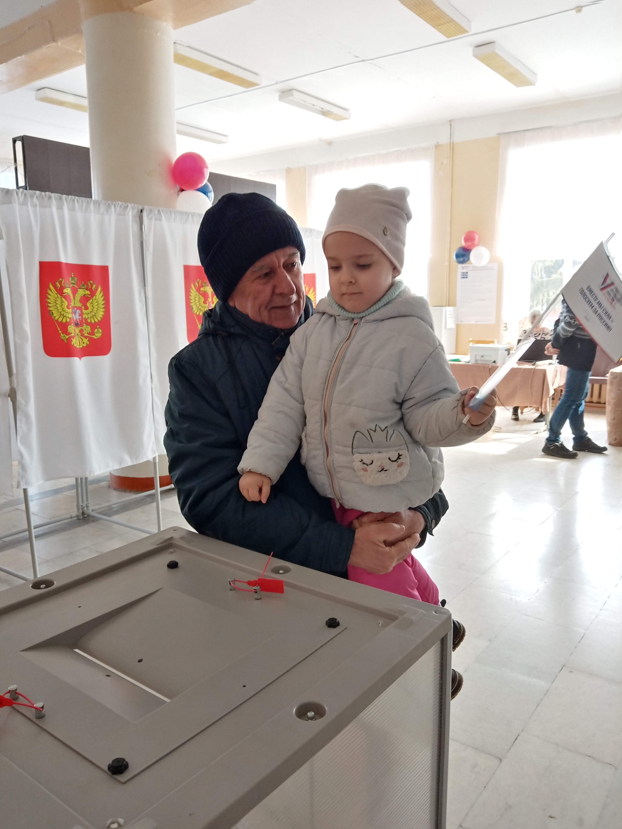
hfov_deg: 53.1
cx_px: 311
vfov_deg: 67.3
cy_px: 414
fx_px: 623
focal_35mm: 26
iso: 250
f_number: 1.8
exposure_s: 1/33.3
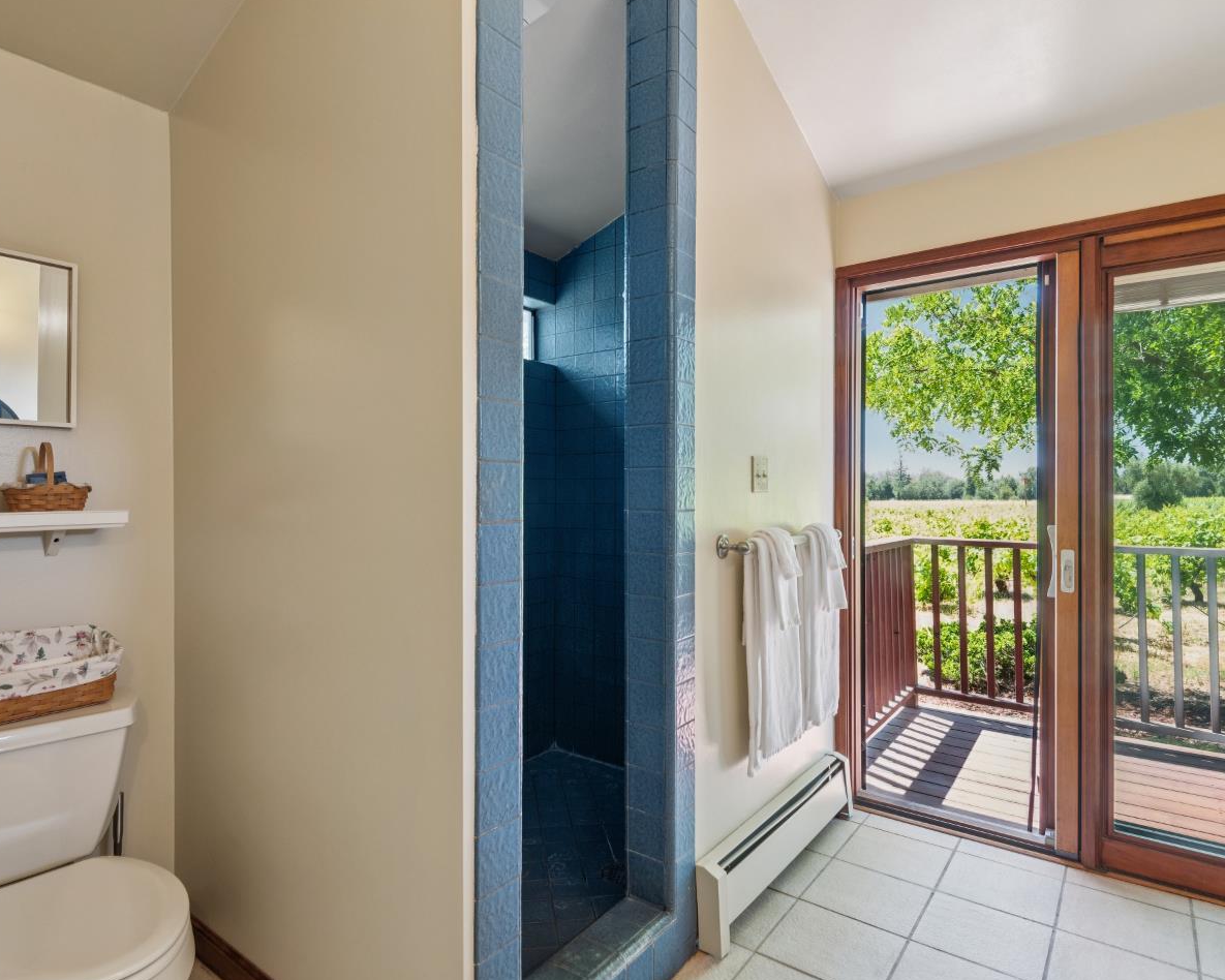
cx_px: 578
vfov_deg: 70.9
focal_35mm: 19
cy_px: 493
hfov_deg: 83.2
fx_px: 689
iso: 320
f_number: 11
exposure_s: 1/8
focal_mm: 16
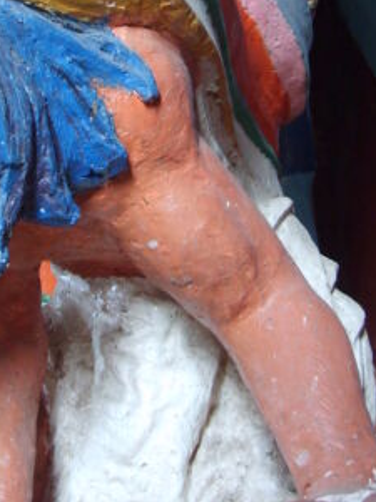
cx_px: 114
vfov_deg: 24.2
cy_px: 81
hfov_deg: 18.6
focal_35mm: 79
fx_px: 1144
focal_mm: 5.8
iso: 120
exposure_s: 1/30
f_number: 2.8
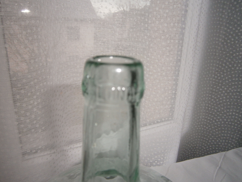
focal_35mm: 26
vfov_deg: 53.1
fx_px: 182
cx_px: 121
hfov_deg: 67.3
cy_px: 91
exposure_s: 1/30
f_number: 2.8
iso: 125
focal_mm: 4.7
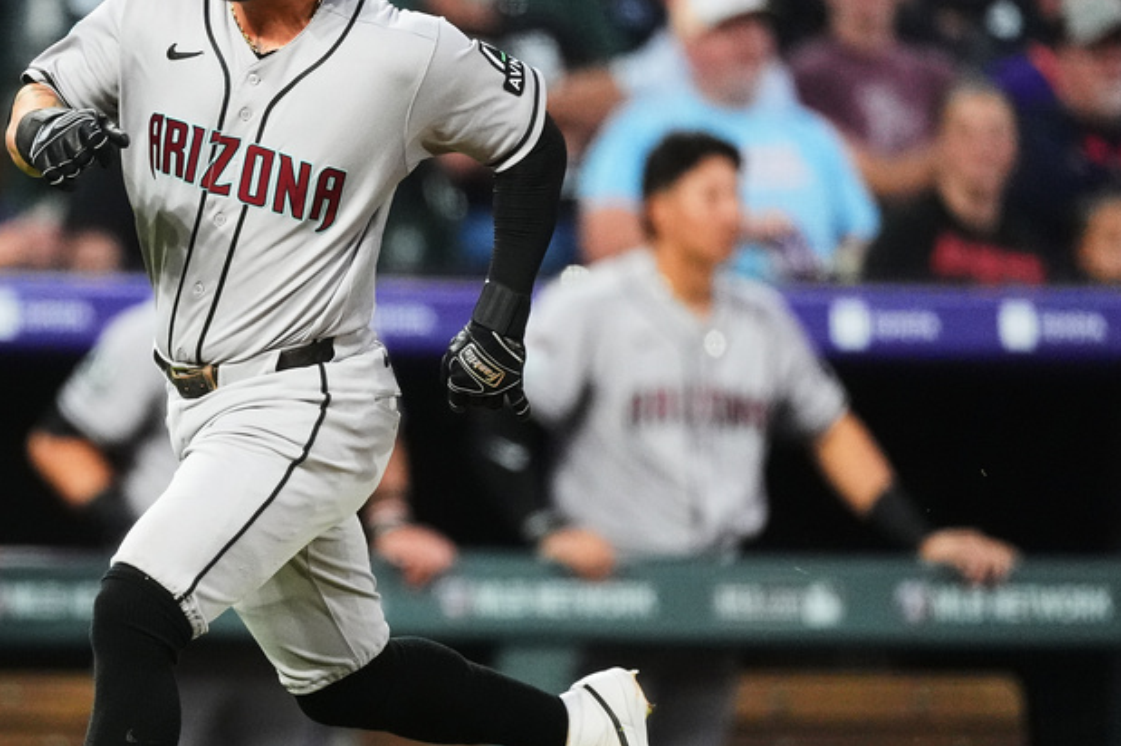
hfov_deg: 2.1
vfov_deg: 1.4
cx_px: 239
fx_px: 30903
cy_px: 413
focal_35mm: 993
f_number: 4
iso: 6400
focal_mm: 600
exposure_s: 1/2000
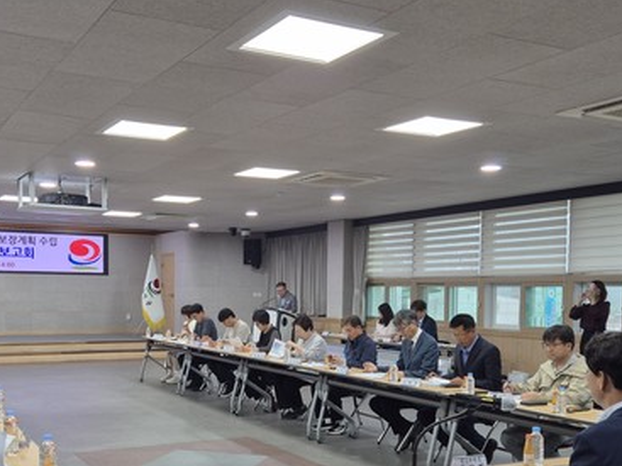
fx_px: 754
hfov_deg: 44.6
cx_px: 249
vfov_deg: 33.9
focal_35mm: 42
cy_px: 325
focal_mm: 5.4
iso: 40
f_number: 1.8
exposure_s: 1/53
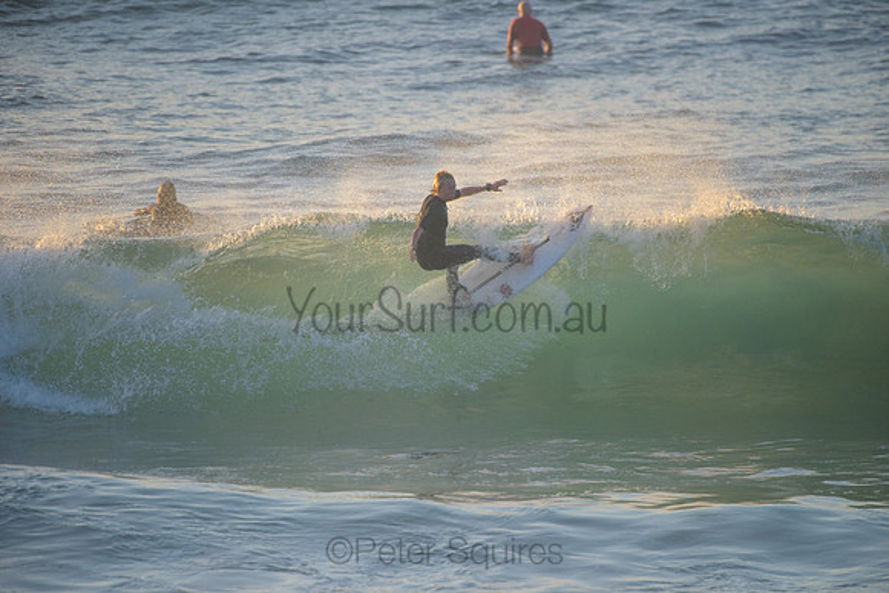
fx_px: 12350
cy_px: 296
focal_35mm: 500
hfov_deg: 4.1
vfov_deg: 2.8
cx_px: 444
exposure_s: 1/2000
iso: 1000
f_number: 5.6
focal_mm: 500
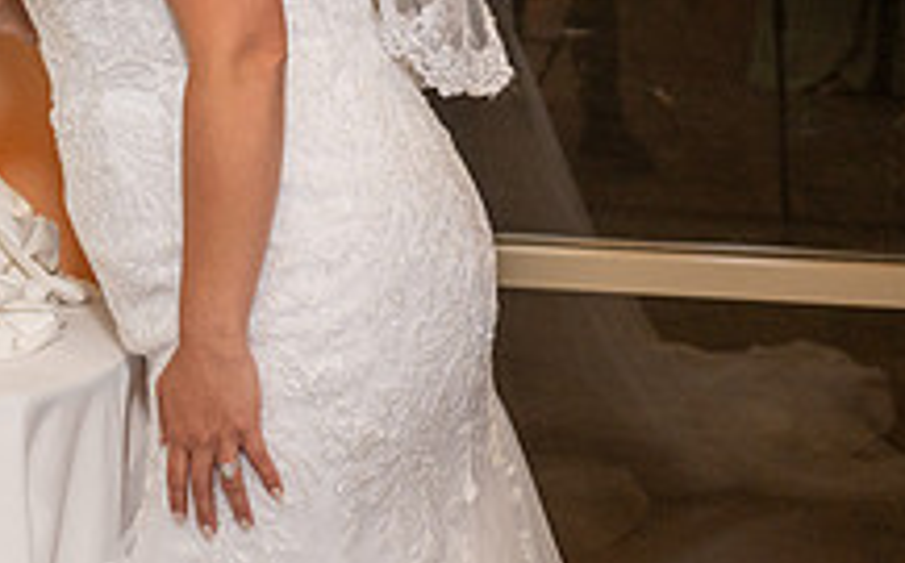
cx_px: -213
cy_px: -231
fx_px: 3227
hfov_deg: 15.3
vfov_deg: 9.7
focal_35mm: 131
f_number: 4.5
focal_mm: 48
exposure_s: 1/200
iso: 800
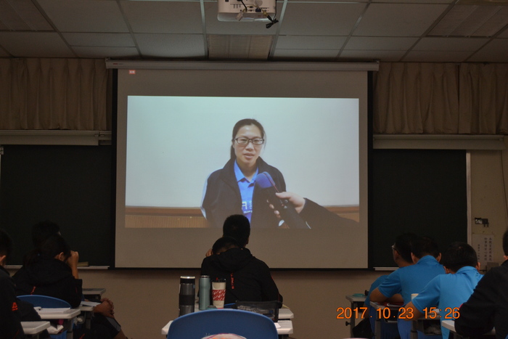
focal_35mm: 72
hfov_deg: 28.1
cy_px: 170
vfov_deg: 18.9
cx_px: 254
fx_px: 1016
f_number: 5.3
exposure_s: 1/60
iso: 720
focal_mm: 48
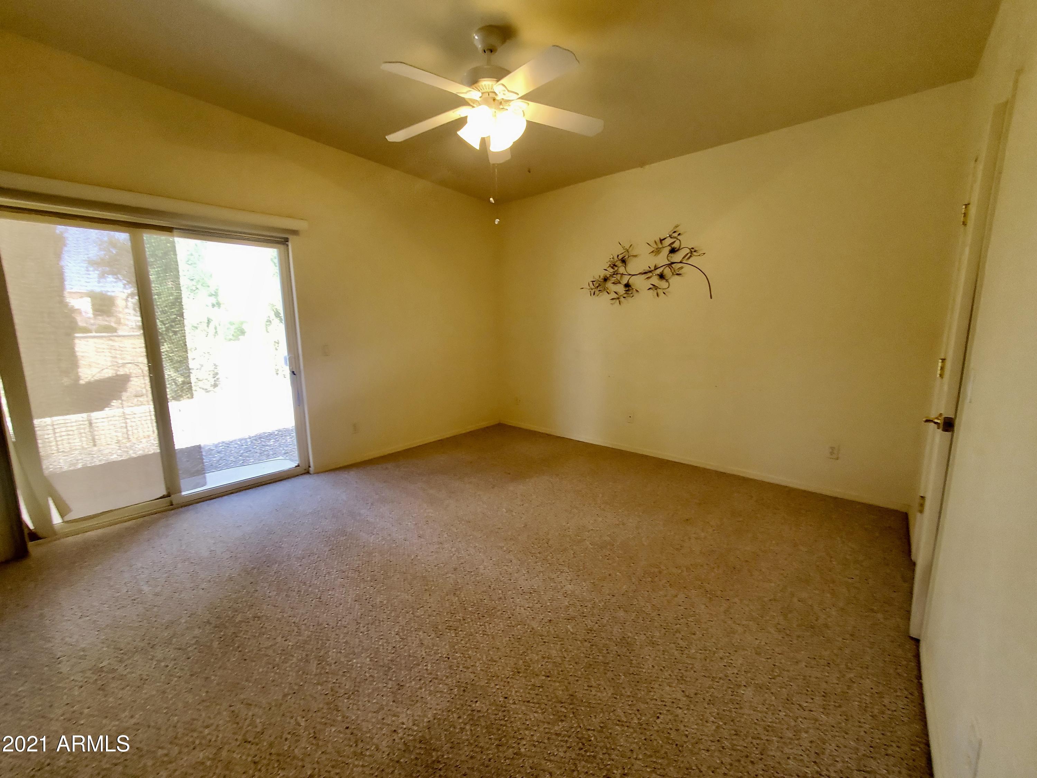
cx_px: 518
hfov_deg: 106.2
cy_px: 389
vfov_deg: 89.9
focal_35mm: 13
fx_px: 389
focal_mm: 1.8
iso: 160
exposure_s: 1/59
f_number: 2.2
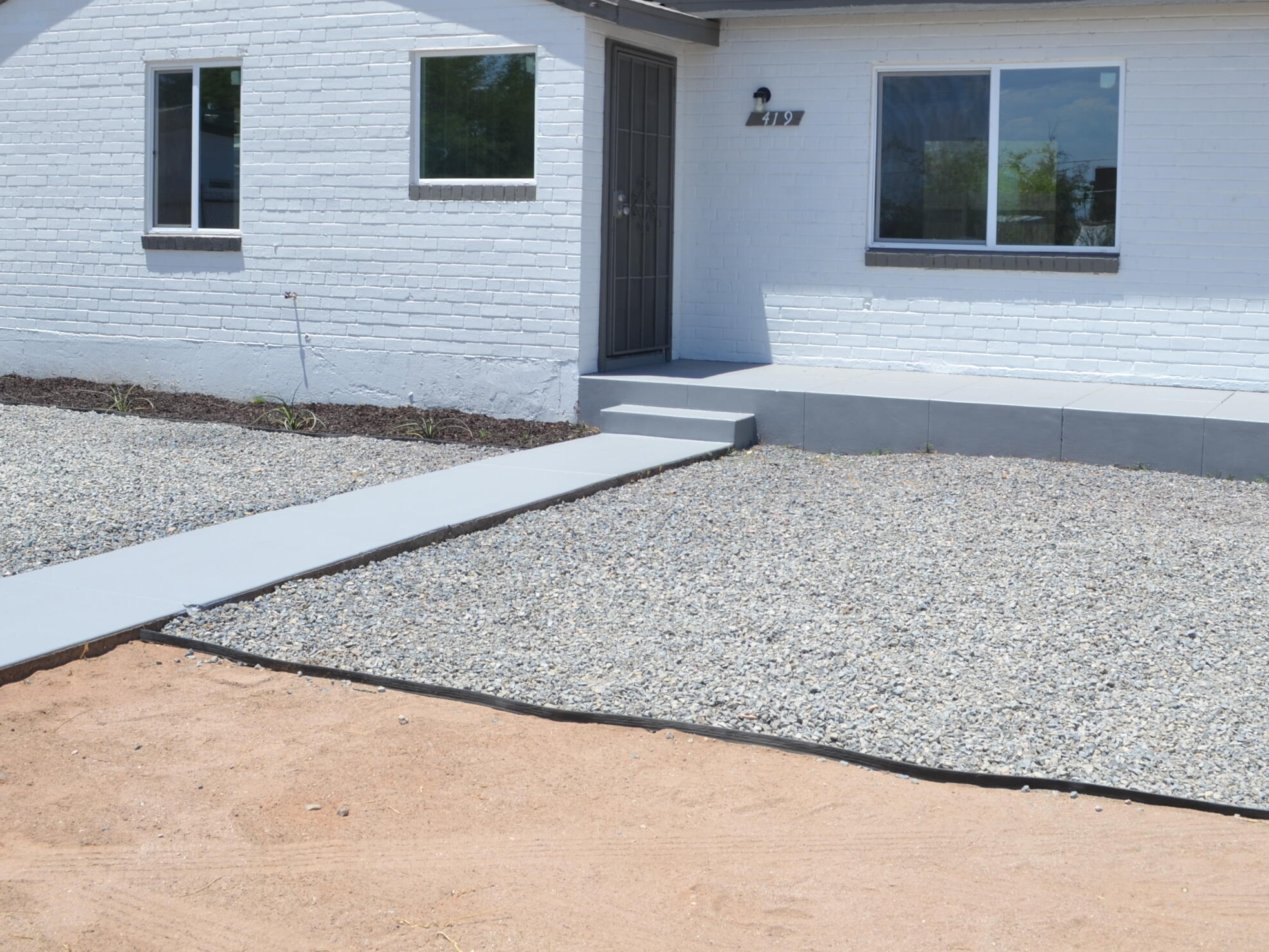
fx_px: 1613
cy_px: 317
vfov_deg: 32.6
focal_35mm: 44
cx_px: 677
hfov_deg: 42.9
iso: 100
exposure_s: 1/250
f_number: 8
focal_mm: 20
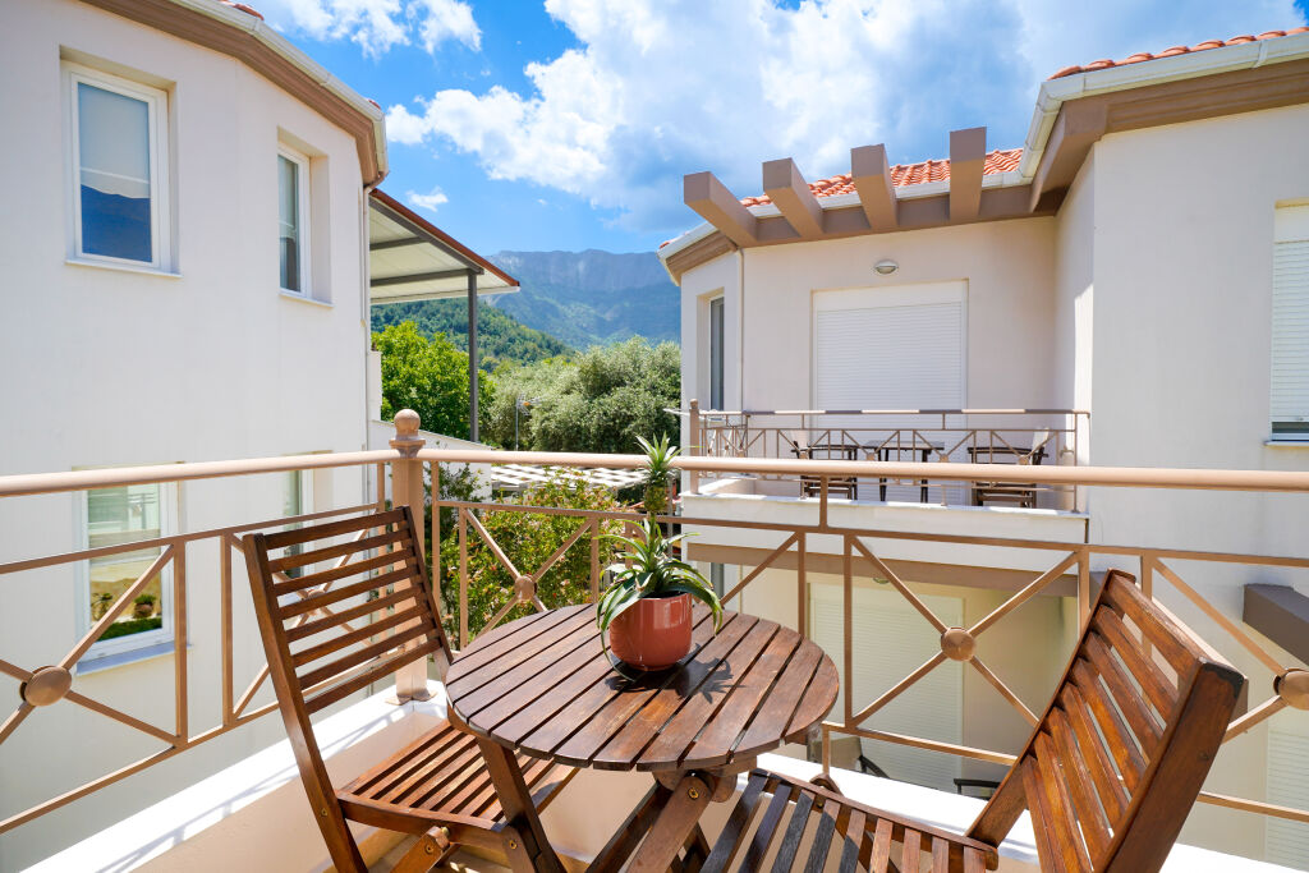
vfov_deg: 70.5
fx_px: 618
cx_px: 654
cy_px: 436
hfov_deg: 93.3
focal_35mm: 17
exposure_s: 1/320
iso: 200
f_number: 10
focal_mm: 17
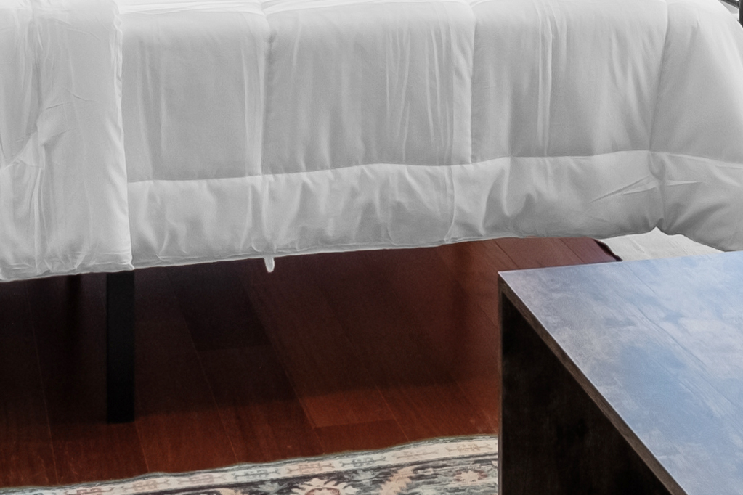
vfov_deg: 14.0
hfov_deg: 23.1
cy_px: -369
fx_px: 1816
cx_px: 418
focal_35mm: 88
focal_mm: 10
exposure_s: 1/10
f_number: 7.1
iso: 200
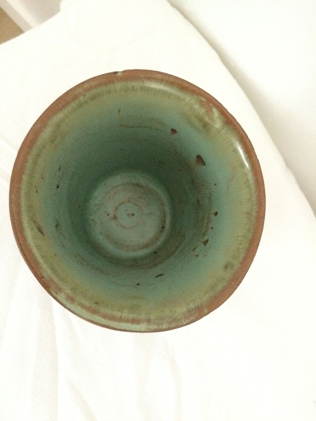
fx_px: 353
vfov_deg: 61.7
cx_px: 158
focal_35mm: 29
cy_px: 210
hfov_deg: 48.2
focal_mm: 4.15
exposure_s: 1/17
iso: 640
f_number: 2.2
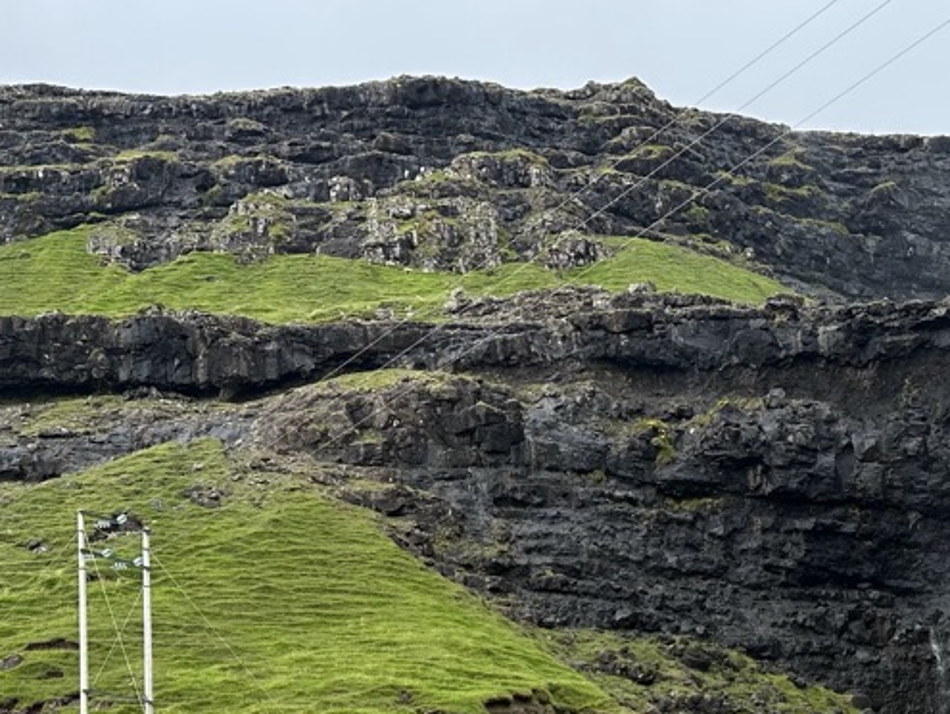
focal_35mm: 62
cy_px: 810
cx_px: 616
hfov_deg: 31.0
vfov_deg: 22.2
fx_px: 1703
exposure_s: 1/1321
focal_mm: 6.86
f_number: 1.78
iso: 80
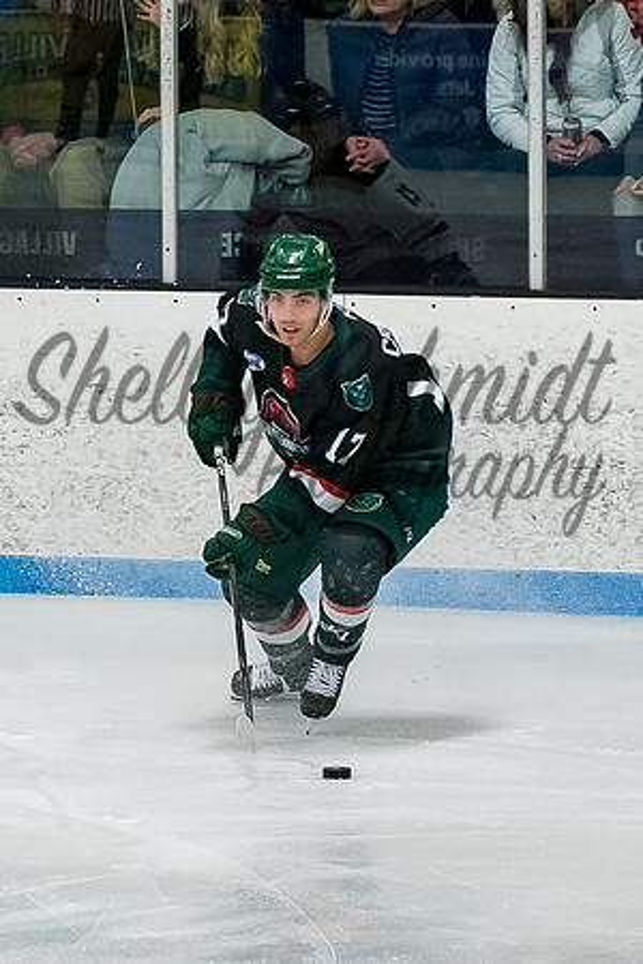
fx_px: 8894
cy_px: 446
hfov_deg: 4.1
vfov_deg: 6.2
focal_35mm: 332
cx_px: 243
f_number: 3.5
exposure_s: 1/800
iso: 2500
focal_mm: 80
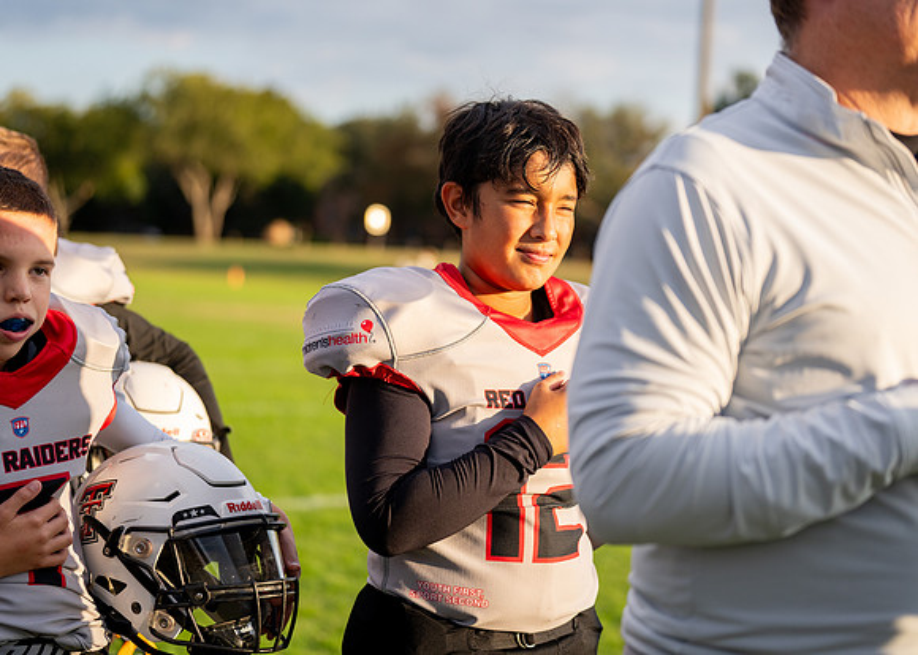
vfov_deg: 19.1
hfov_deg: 26.5
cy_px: 323
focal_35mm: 75
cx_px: 482
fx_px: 1948
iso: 400
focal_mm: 70
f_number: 2.8
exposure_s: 1/1600
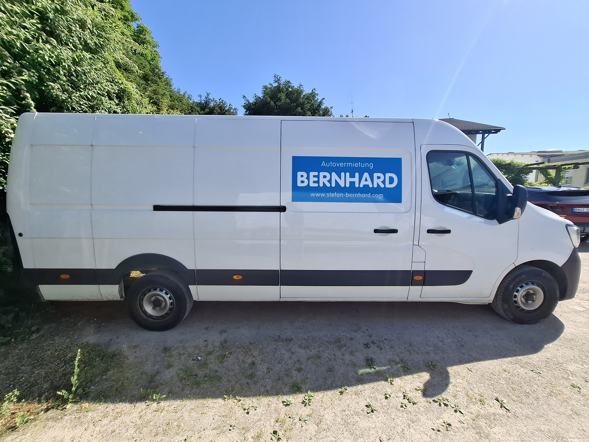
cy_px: 221
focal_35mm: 13
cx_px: 294
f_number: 2.2
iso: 40
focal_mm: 1.74
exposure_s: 1/913
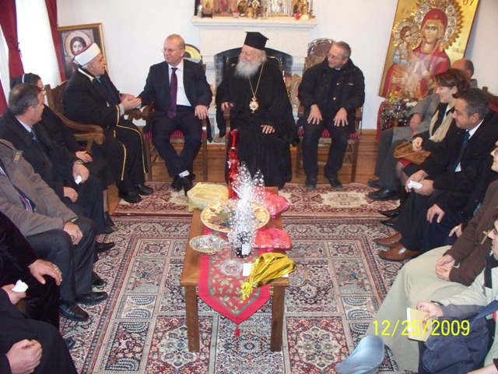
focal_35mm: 36
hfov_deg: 51.4
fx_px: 518
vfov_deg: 39.7
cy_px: 187
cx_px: 249
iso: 400
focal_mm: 7.54
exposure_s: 1/30
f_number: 2.8
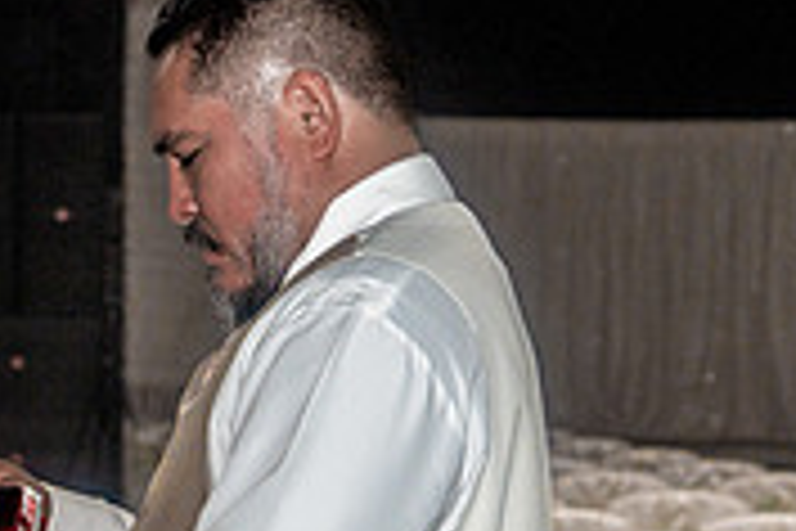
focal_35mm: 144
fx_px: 3184
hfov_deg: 14.1
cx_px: 76
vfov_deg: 9.4
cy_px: 601
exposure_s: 1/250
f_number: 4
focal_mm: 44
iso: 2000
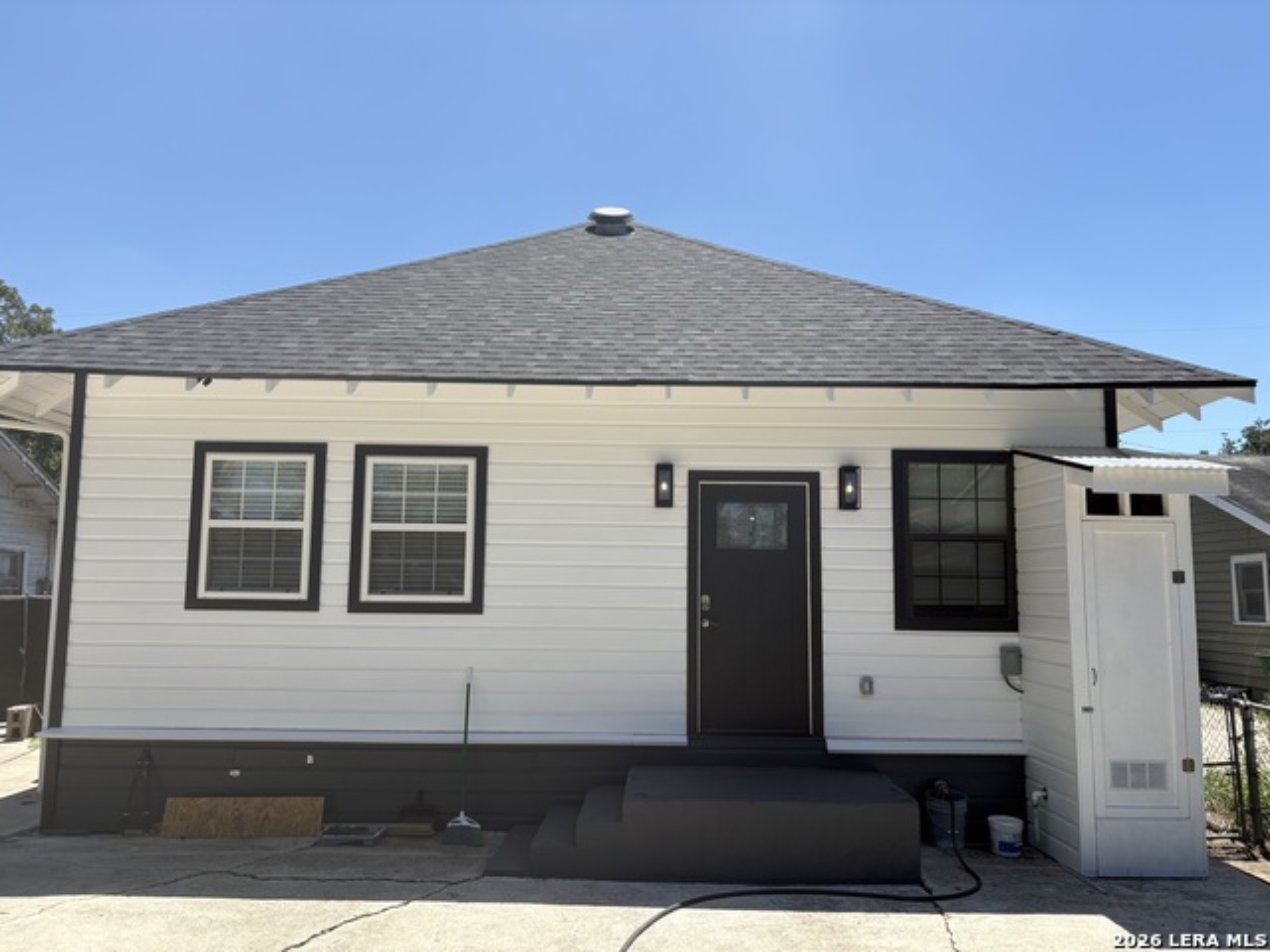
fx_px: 954
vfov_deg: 53.1
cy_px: 476
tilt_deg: +7.0
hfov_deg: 67.3
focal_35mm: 26
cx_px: 635
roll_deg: -0.1
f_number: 1.6
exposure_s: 1/2865
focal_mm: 5.96
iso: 50
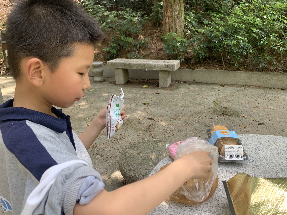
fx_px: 216
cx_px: 144
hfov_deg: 67.3
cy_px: 108
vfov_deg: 53.1
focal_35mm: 26
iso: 50
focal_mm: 4.25
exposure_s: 1/122
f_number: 1.8
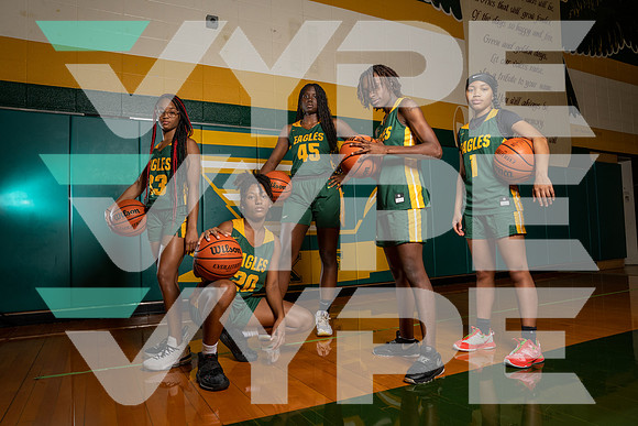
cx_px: 319
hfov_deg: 73.7
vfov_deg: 53.2
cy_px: 213
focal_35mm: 24
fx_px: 425
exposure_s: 1/250
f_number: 9
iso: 800
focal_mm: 24
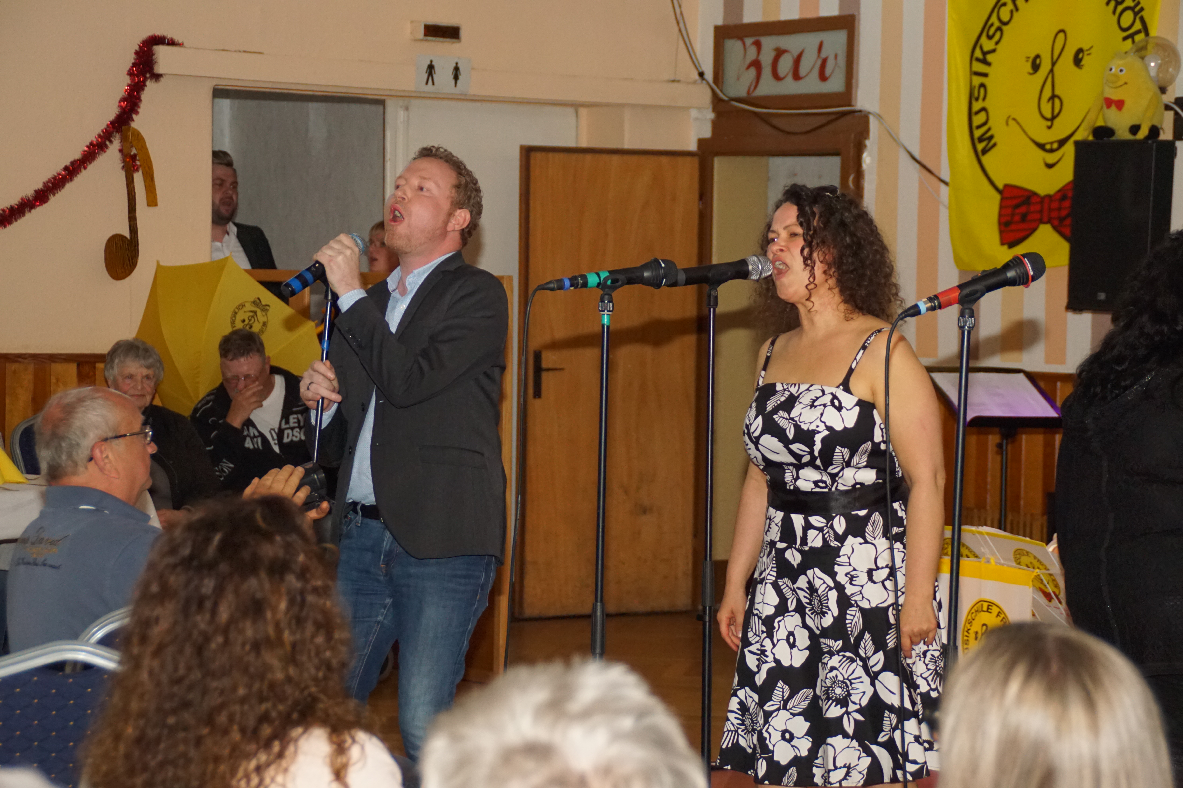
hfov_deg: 18.2
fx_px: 3697
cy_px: 394
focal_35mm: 112
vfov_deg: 12.2
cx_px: 592
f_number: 5.6
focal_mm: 75
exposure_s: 1/60
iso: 1600
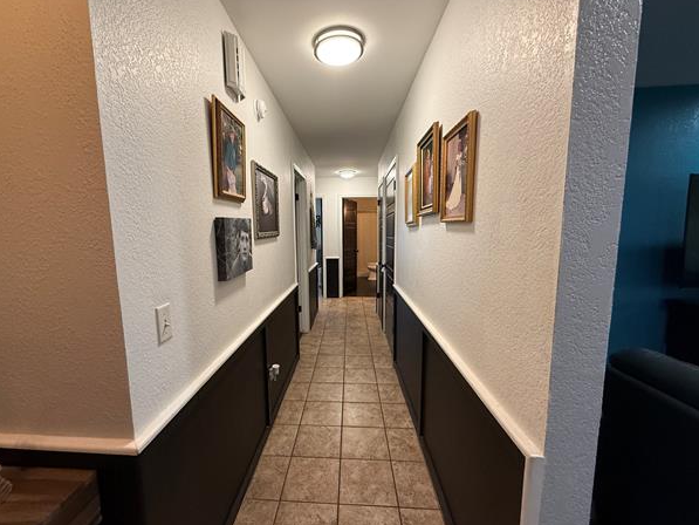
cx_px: 330
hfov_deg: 98.1
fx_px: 303
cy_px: 268
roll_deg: +1.1
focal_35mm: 15
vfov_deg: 81.8
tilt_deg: -7.3
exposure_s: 1/60
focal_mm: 2.22
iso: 320
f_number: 2.2
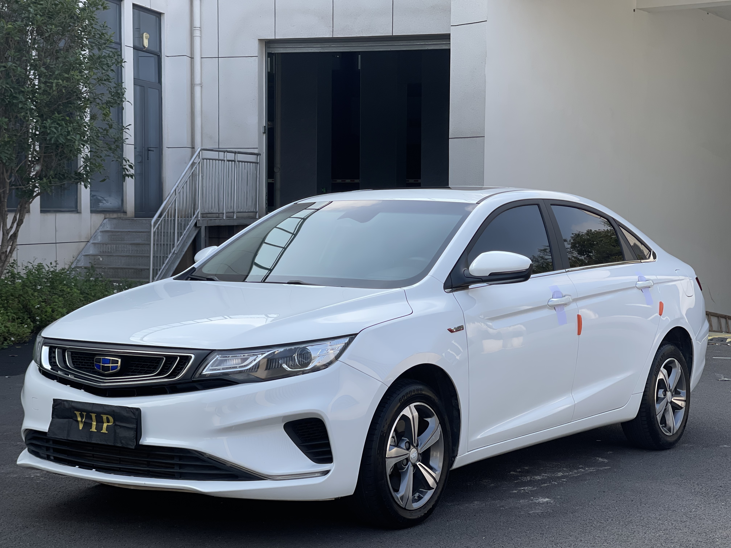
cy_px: 274
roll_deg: -0.3
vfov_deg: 22.9
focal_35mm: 64
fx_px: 1352
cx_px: 366
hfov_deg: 30.3
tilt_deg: -3.8
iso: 32
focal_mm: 7.5
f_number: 2.2
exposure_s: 1/847
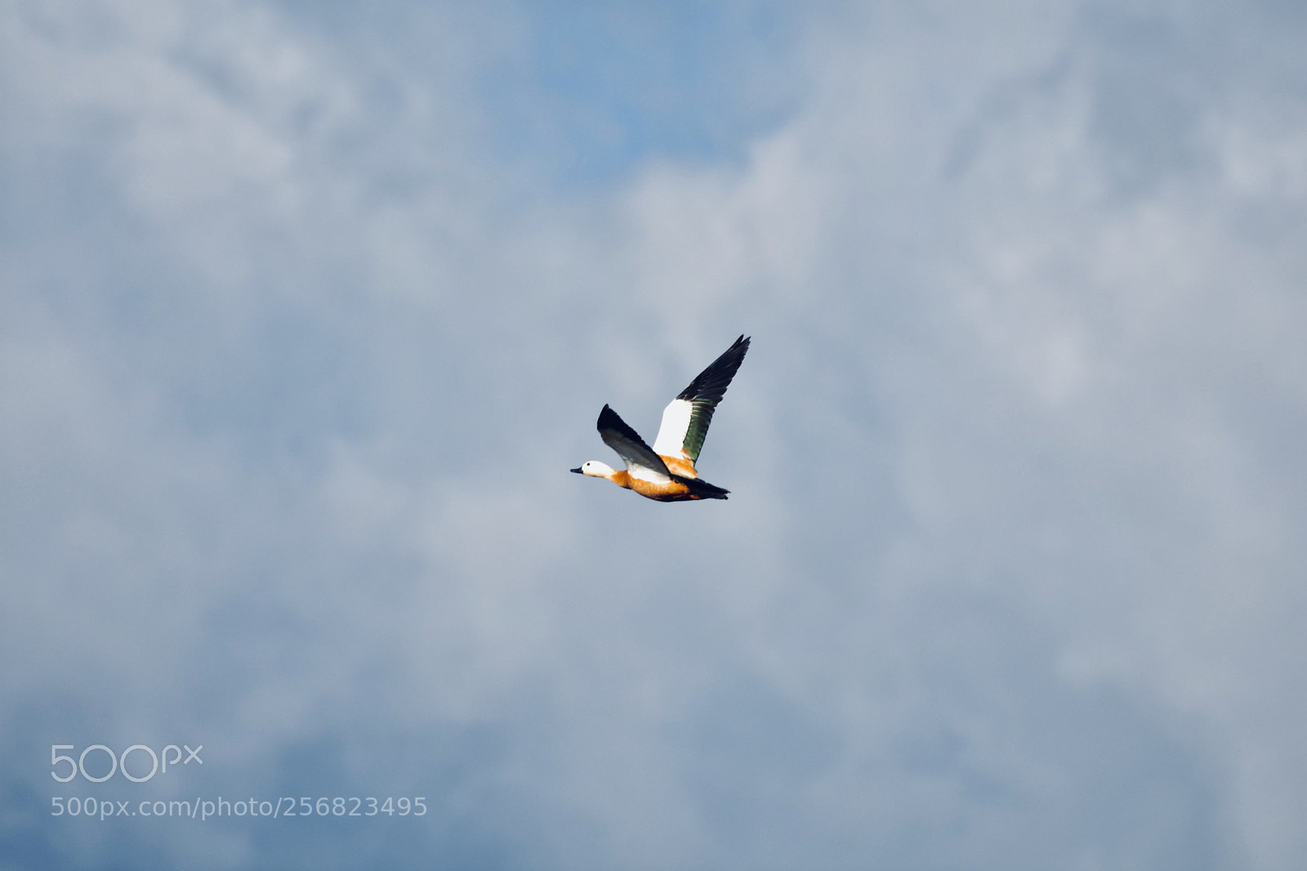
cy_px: 436
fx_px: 21777
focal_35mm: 600
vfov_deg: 2.3
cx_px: 654
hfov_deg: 3.4
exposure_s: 1/2000
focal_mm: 400
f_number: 6.3
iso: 400
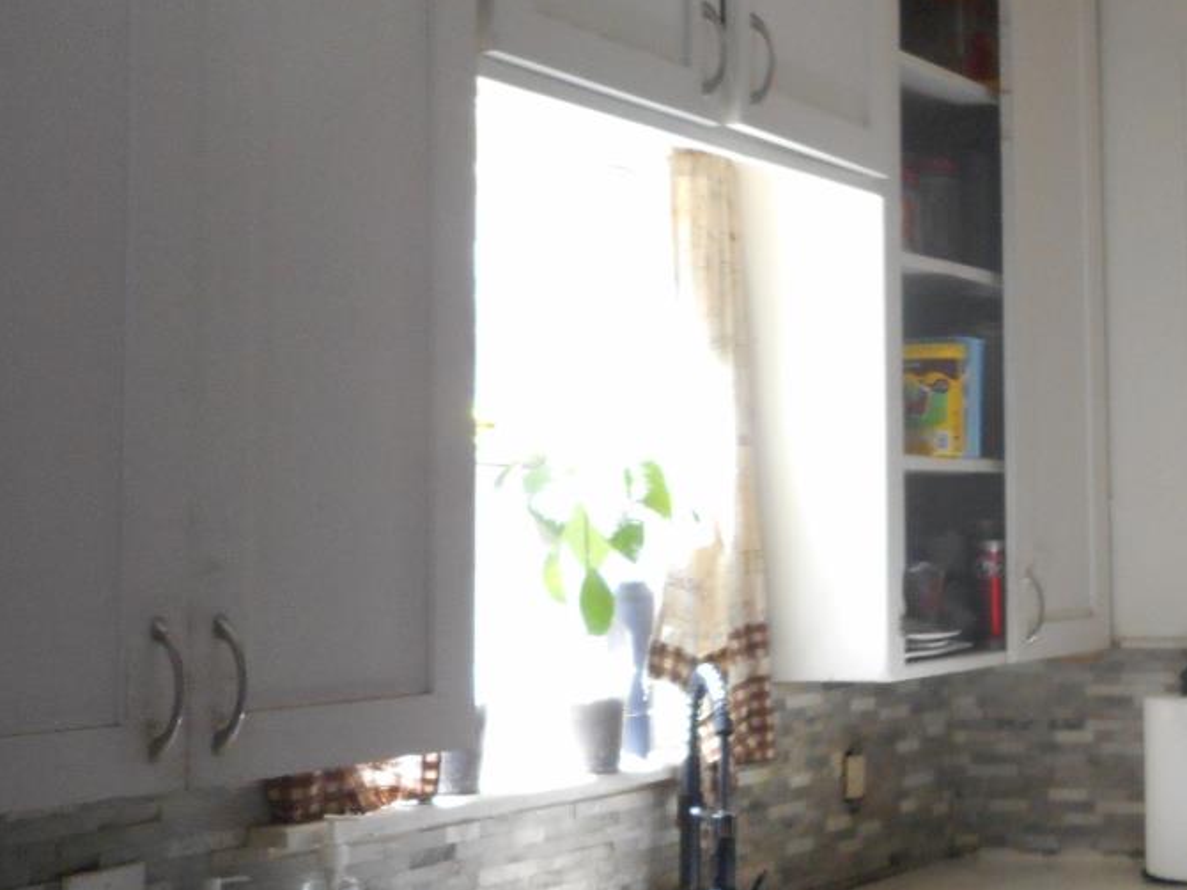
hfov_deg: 30.6
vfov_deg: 26.1
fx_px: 1920
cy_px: 384
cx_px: 1313
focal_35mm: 56
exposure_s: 1/30
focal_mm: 4.5
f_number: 3.7
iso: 200
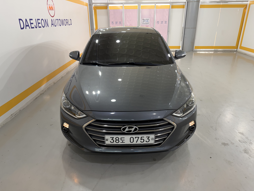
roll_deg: +0.2
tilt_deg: -22.3
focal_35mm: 24
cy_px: 96
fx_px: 176
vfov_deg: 56.8
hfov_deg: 71.6
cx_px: 127
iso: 160
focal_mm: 6.76
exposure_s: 1/120
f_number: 1.78
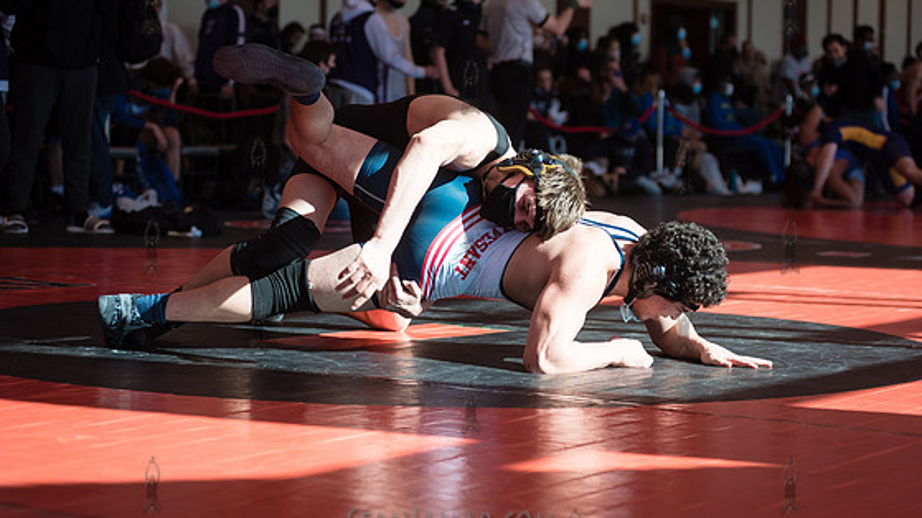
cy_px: 245
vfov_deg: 13.9
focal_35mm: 87
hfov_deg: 24.5
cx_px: 470
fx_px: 2126
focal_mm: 80
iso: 400
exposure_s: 1/1250
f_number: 3.5
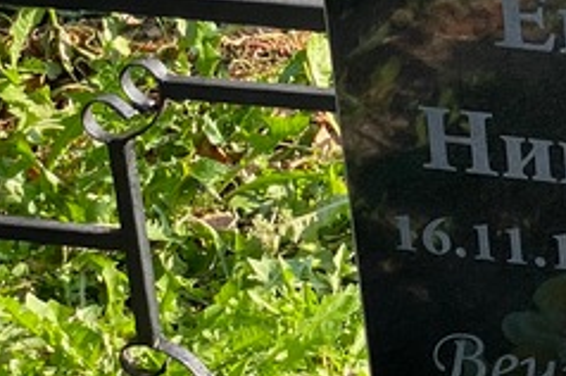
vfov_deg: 7.5
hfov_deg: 10.8
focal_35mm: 182
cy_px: 83
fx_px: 2858
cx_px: 882
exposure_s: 1/393
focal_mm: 6
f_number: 2
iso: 20
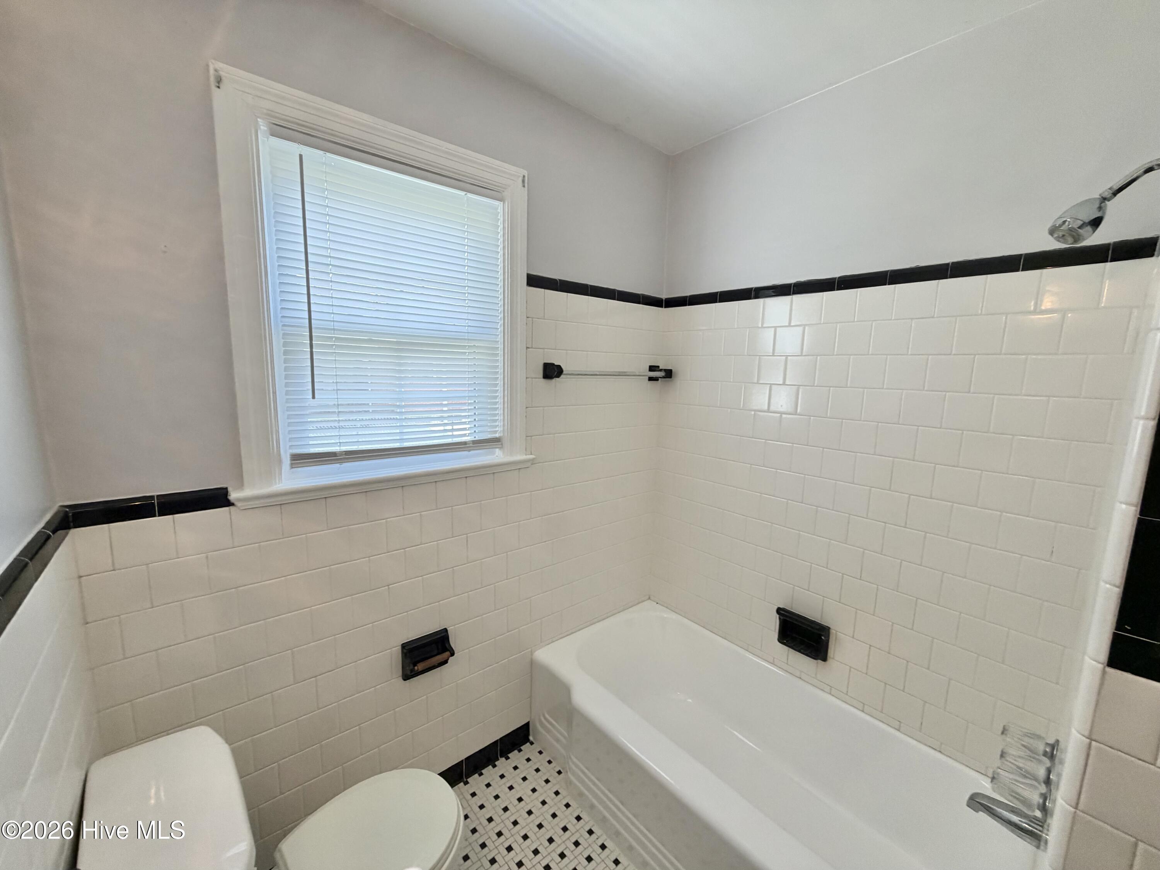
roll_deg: -0.8
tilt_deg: -7.7
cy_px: 435
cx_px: 580
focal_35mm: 14
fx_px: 469
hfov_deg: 102.1
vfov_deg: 85.7
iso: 200
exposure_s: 1/120
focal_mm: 2.22
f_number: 2.2
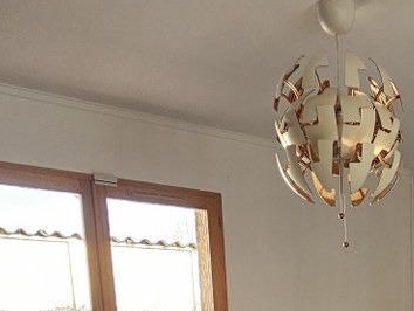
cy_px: 441
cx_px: 422
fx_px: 562
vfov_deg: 25.1
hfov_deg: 36.1
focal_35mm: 47
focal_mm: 2.2
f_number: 2.2
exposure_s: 1/71
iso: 100
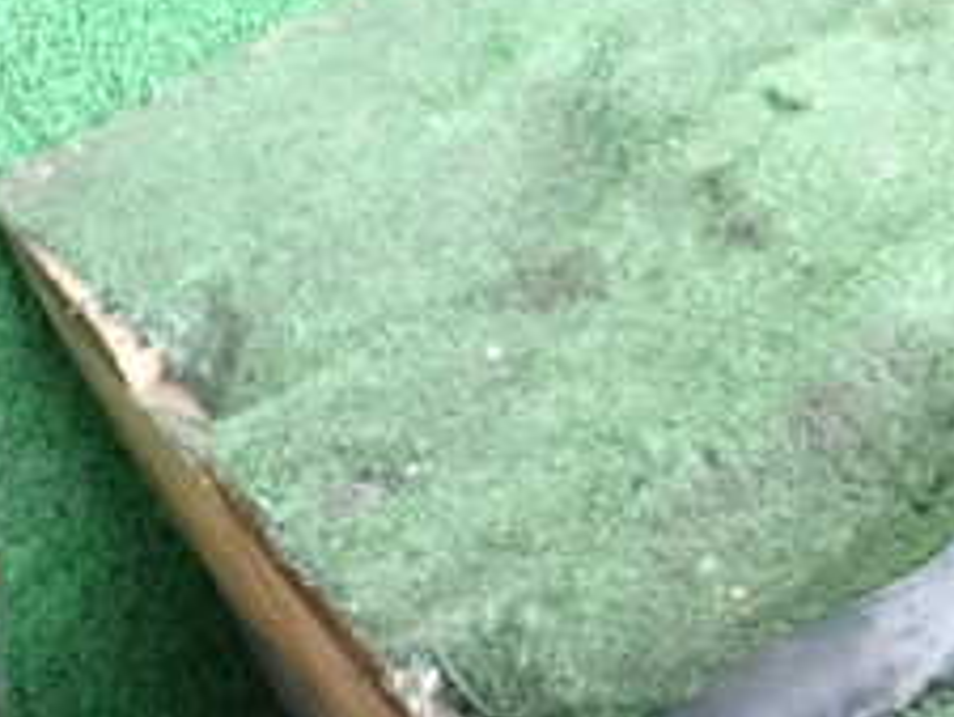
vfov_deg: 15.4
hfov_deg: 19.0
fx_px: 2647
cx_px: 1217
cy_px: 318
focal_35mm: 96
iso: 3200
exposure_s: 1/125
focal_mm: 6.37
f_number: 2.5
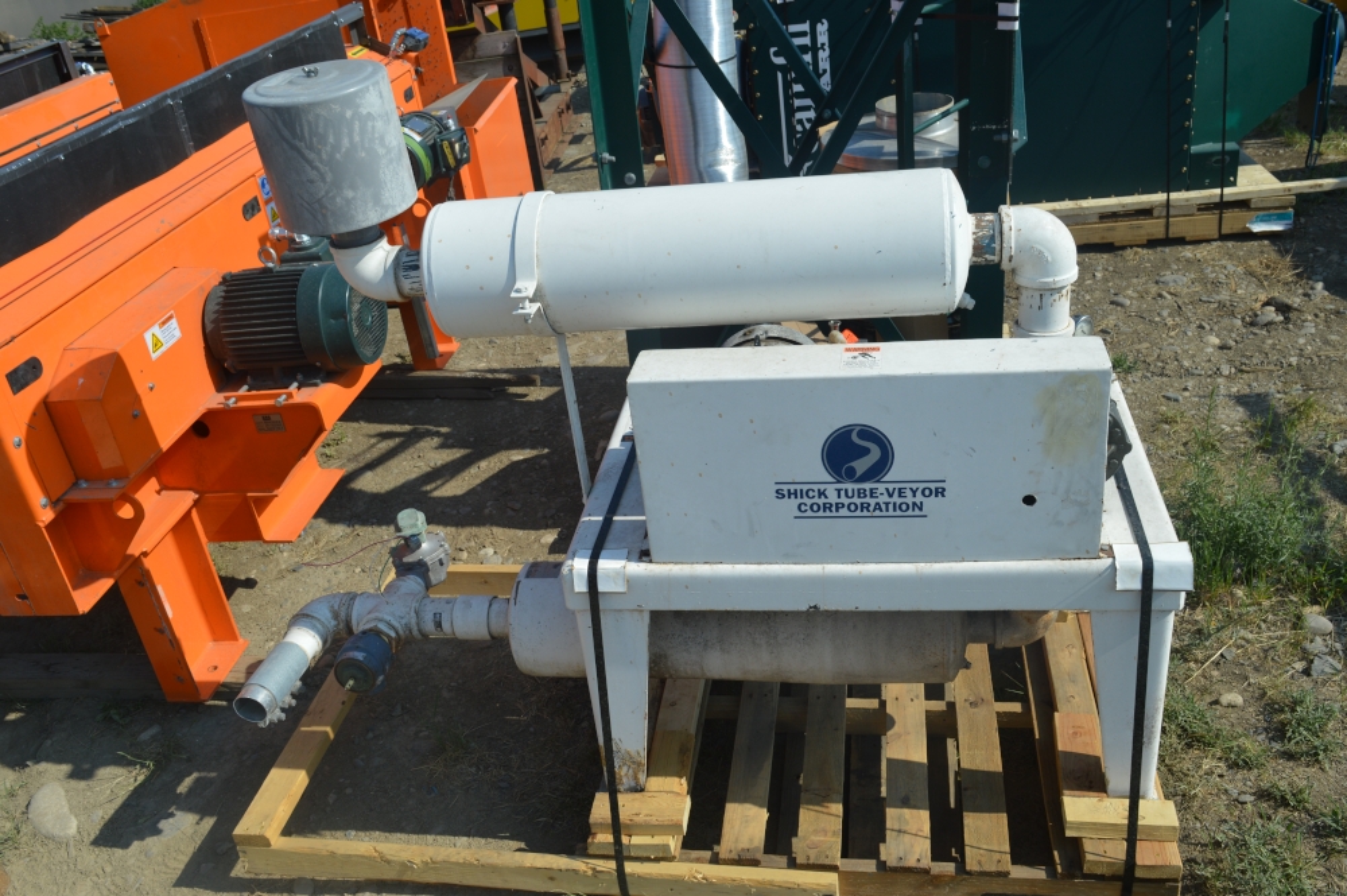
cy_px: 448
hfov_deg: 57.3
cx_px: 674
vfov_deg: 39.9
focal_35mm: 33
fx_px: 1234
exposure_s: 1/320
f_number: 9
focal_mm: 22
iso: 100
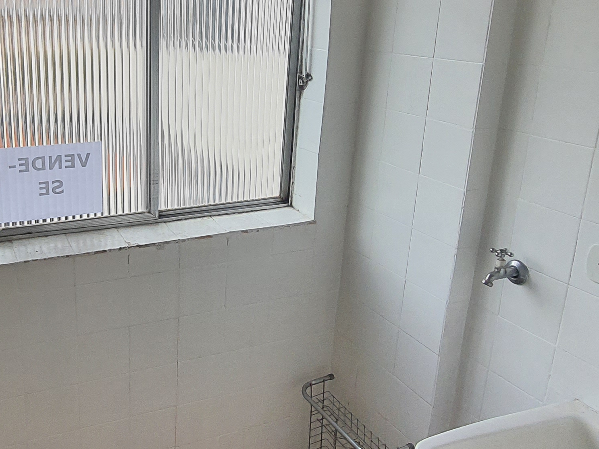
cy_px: 205
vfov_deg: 40.7
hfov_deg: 50.7
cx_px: 160
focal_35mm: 35
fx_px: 606
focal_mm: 1.74
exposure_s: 1/148
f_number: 2.2
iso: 50
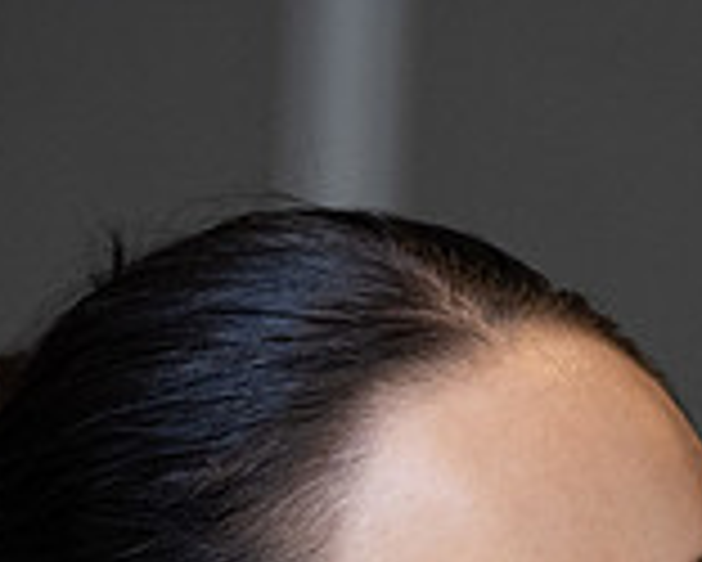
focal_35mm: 813
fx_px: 16902
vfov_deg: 1.9
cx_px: 769
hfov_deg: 2.4
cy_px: 1003
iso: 2000
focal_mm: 200
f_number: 4
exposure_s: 1/500
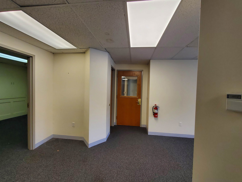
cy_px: 91
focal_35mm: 13
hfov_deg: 106.2
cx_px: 121
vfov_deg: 89.9
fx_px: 91
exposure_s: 1/60
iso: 100
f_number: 2.2
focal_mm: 1.8
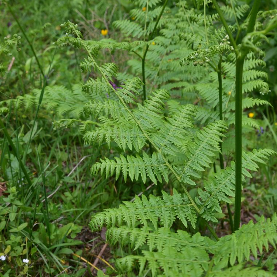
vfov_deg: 23.7
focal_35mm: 73
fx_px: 661
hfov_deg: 23.6
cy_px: 132
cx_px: 161
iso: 320
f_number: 11
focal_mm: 50
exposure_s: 1/125
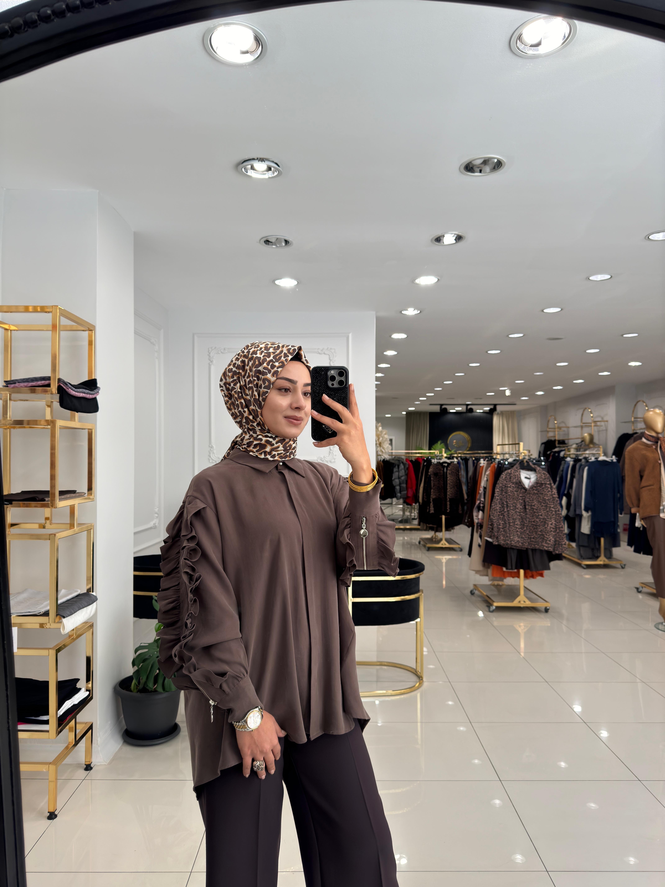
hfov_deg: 56.8
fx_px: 615
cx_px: 332
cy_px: 444
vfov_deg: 71.6
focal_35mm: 24
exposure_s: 1/122
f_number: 1.78
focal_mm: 6.76
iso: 80
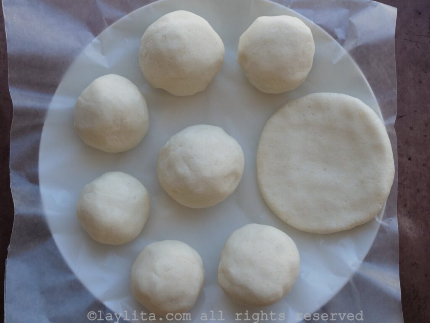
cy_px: 162
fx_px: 671
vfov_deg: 27.0
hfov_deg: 35.5
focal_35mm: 54
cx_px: 215
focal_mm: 27
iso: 640
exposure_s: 1/60
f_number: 13
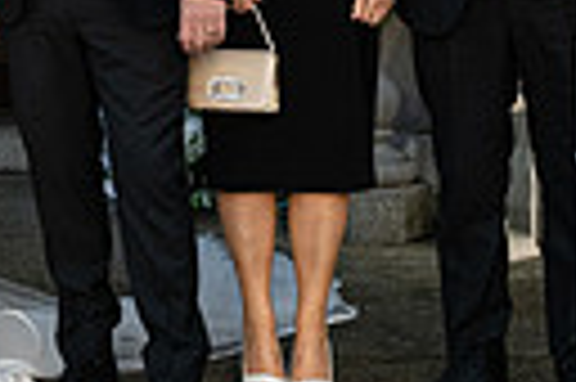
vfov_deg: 9.0
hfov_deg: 13.7
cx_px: -126
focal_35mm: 146
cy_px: -272
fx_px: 2333
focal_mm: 32
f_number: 5.6
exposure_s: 1/800
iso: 500
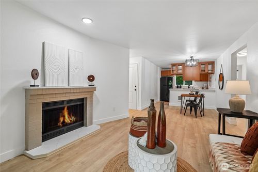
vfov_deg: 73.7
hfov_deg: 96.8
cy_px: 86
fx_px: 115
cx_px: 129
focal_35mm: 16
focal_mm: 16
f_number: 6.3
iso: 1600
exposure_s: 1/60
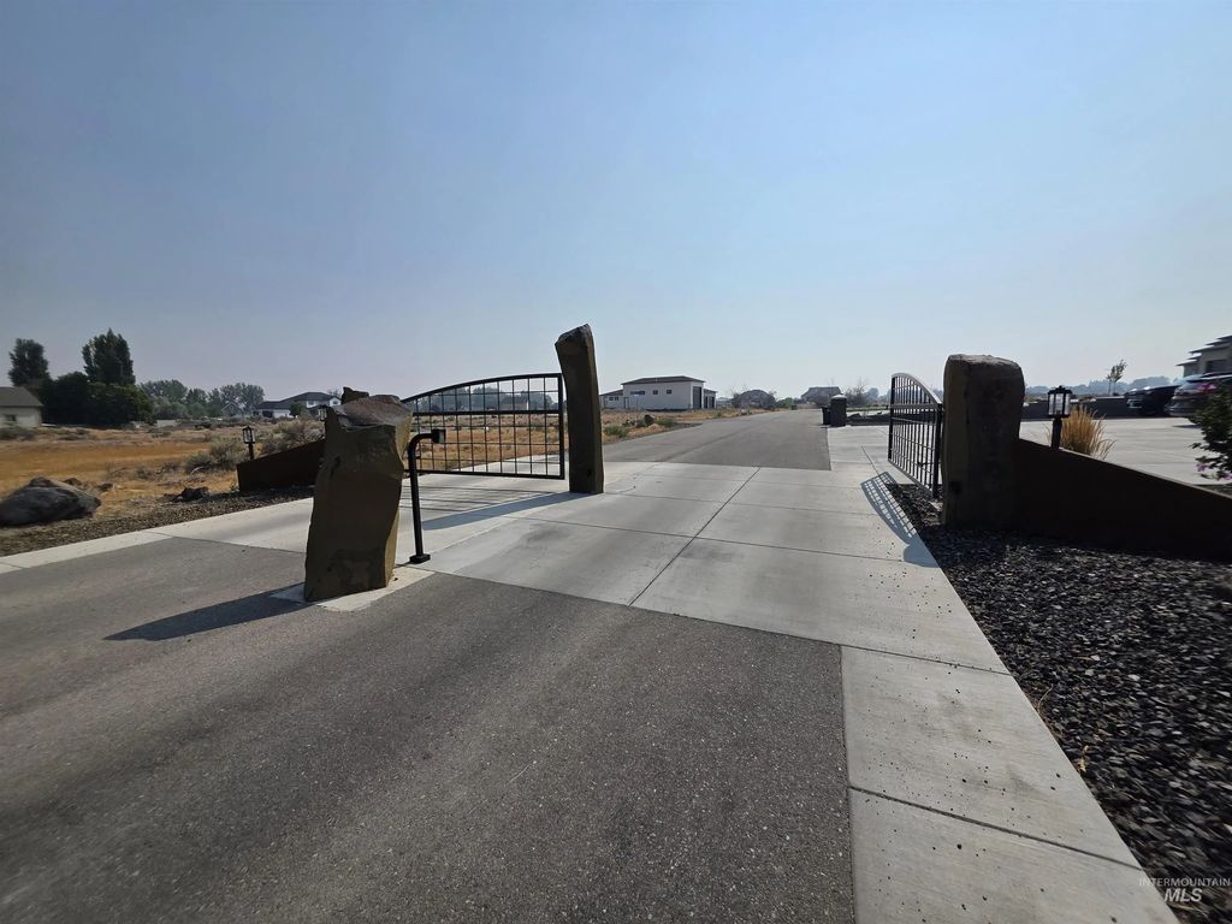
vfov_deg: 89.9
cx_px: 616
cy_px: 462
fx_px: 463
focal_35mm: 13
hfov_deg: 106.2
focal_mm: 2.2
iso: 40
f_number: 1.9
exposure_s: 1/5581
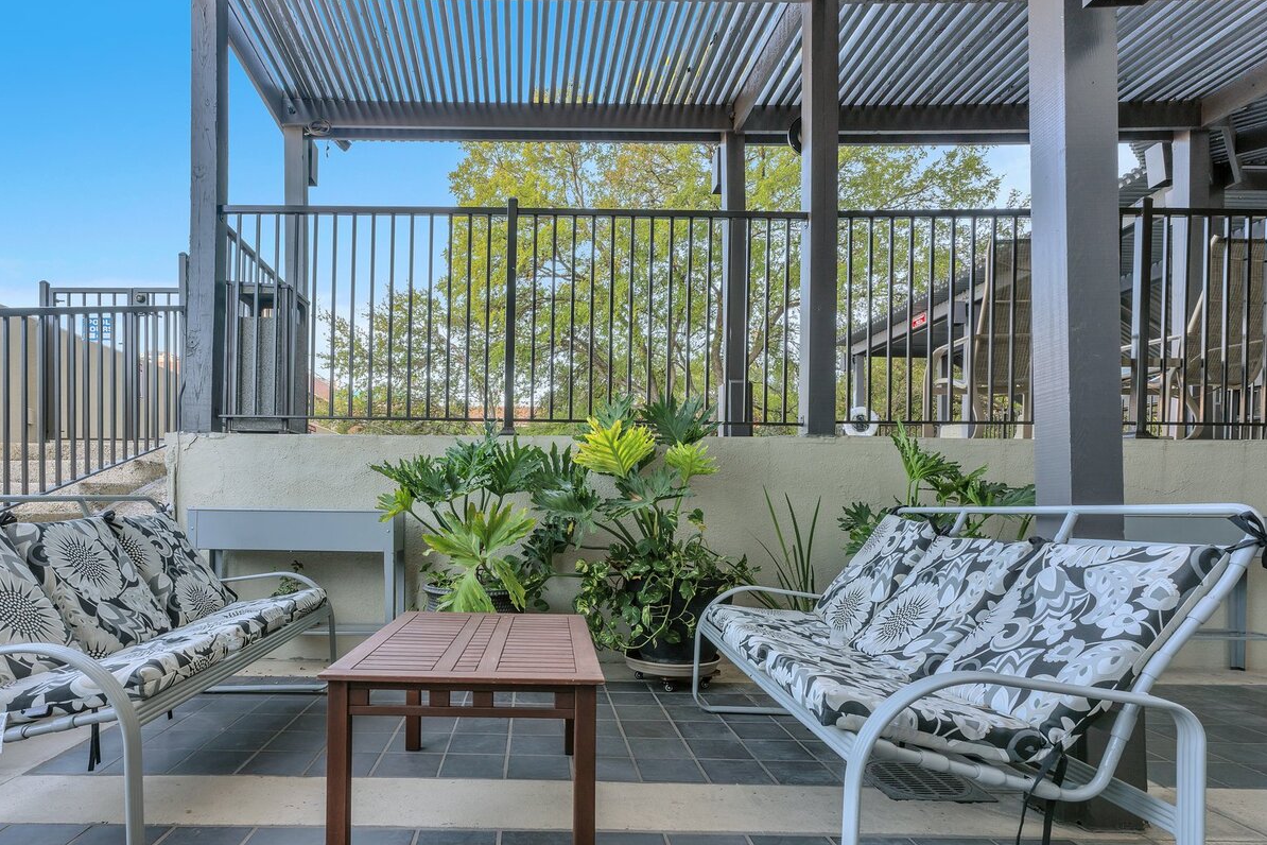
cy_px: 535
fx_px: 669
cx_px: 535
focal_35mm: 19
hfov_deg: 86.3
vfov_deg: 63.5
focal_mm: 14
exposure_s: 1/15
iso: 100
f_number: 10
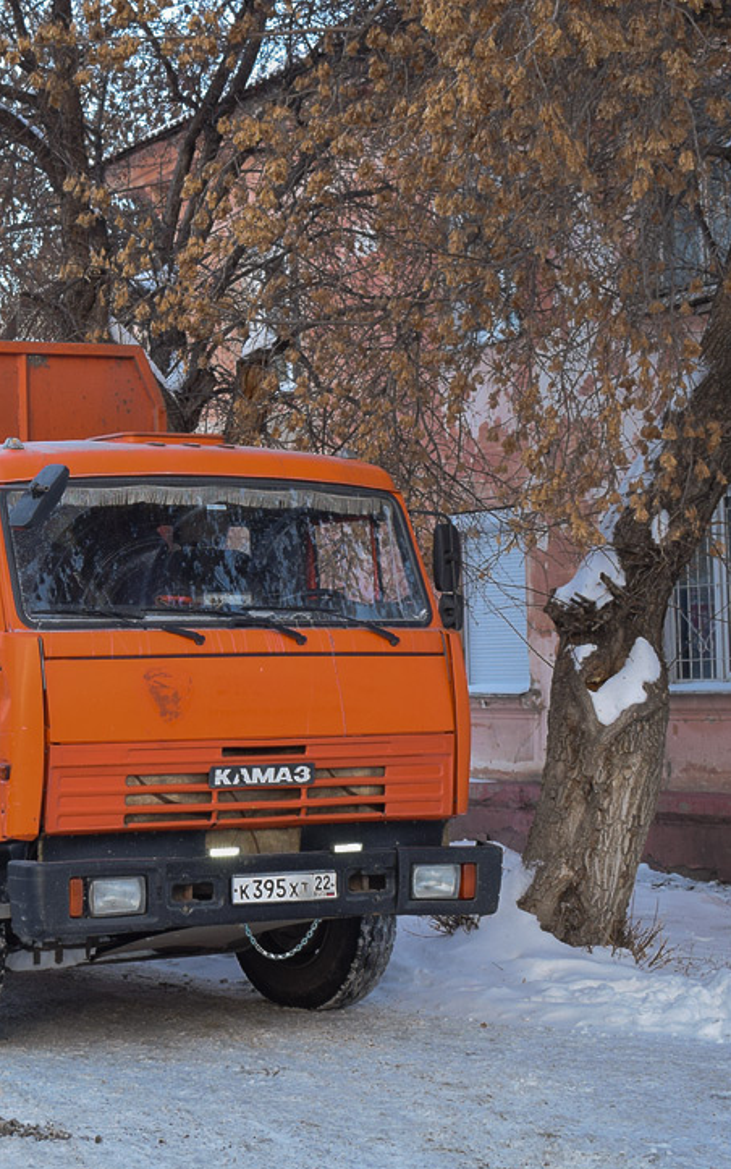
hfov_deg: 19.1
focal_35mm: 66
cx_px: -15
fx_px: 2103
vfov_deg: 31.0
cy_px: 530
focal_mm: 26
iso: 400
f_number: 8
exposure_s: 1/250
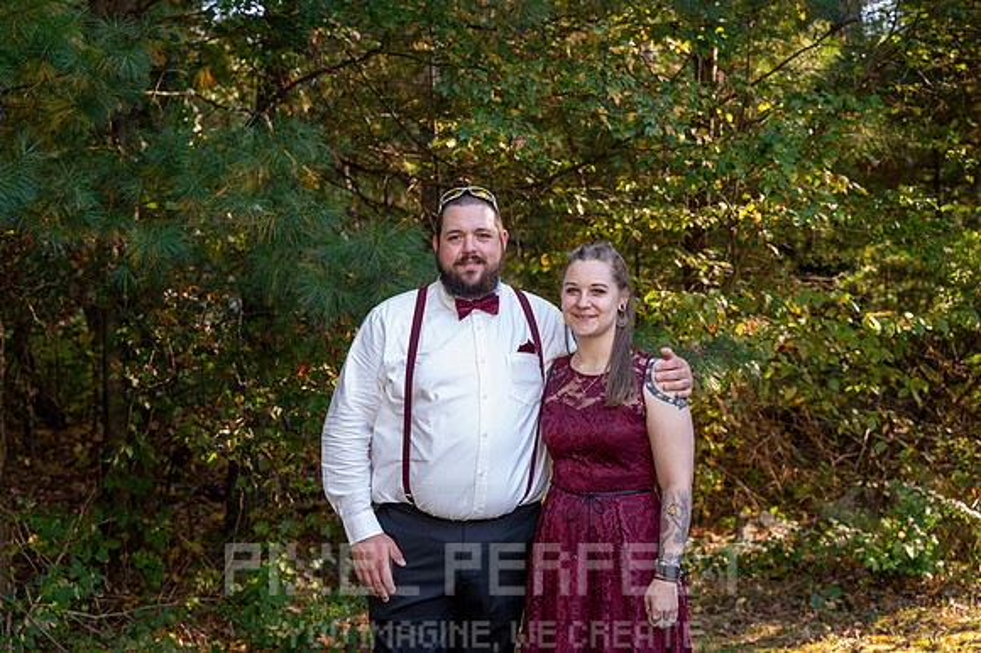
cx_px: 490
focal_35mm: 54
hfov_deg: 36.9
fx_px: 1471
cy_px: 326
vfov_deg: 25.0
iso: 900
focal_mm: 54
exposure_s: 1/200
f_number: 4.5
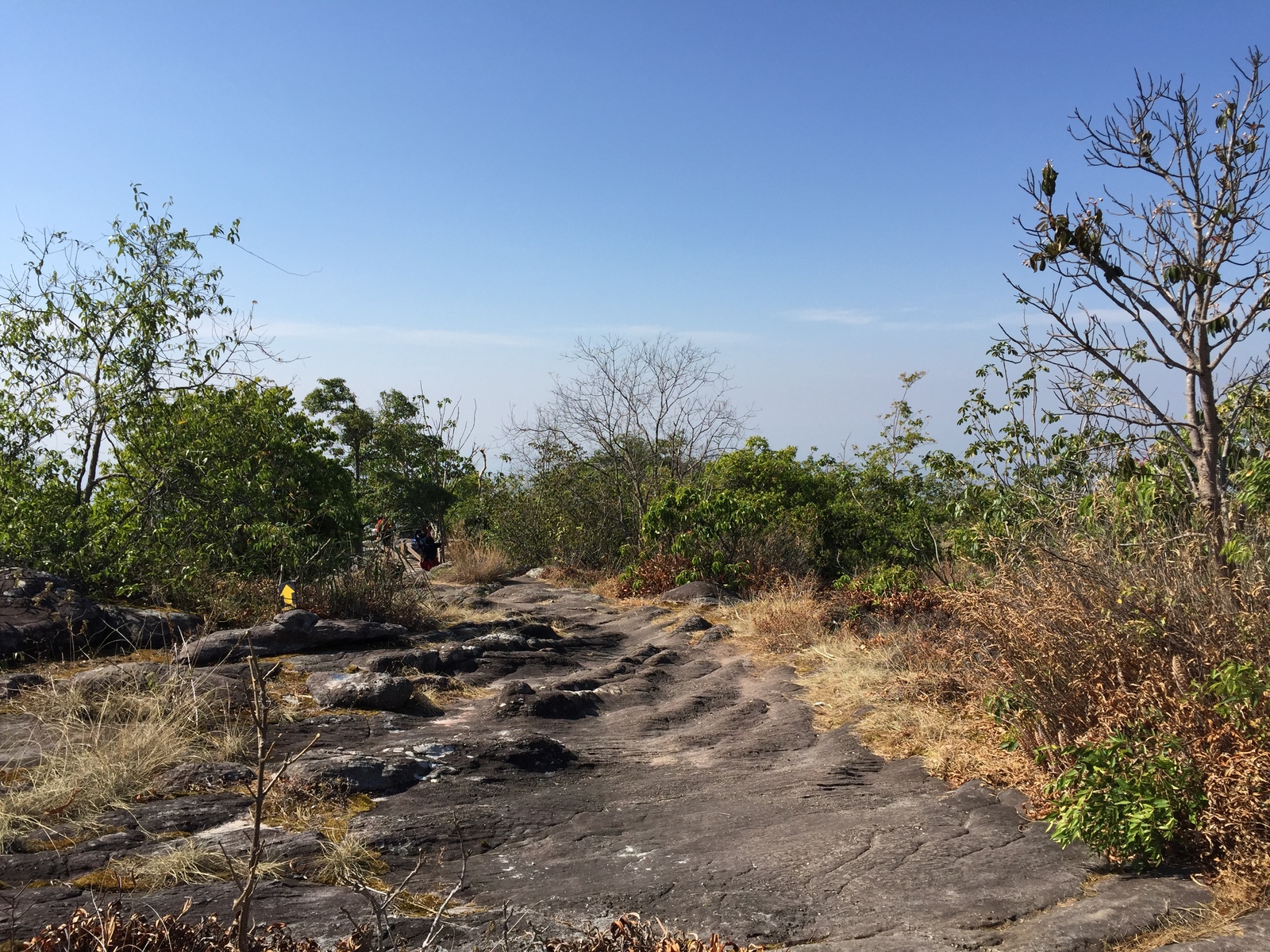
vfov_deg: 48.2
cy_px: 476
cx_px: 635
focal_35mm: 29
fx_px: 1064
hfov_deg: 61.7
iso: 32
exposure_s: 1/1980
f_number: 2.2
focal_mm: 4.15
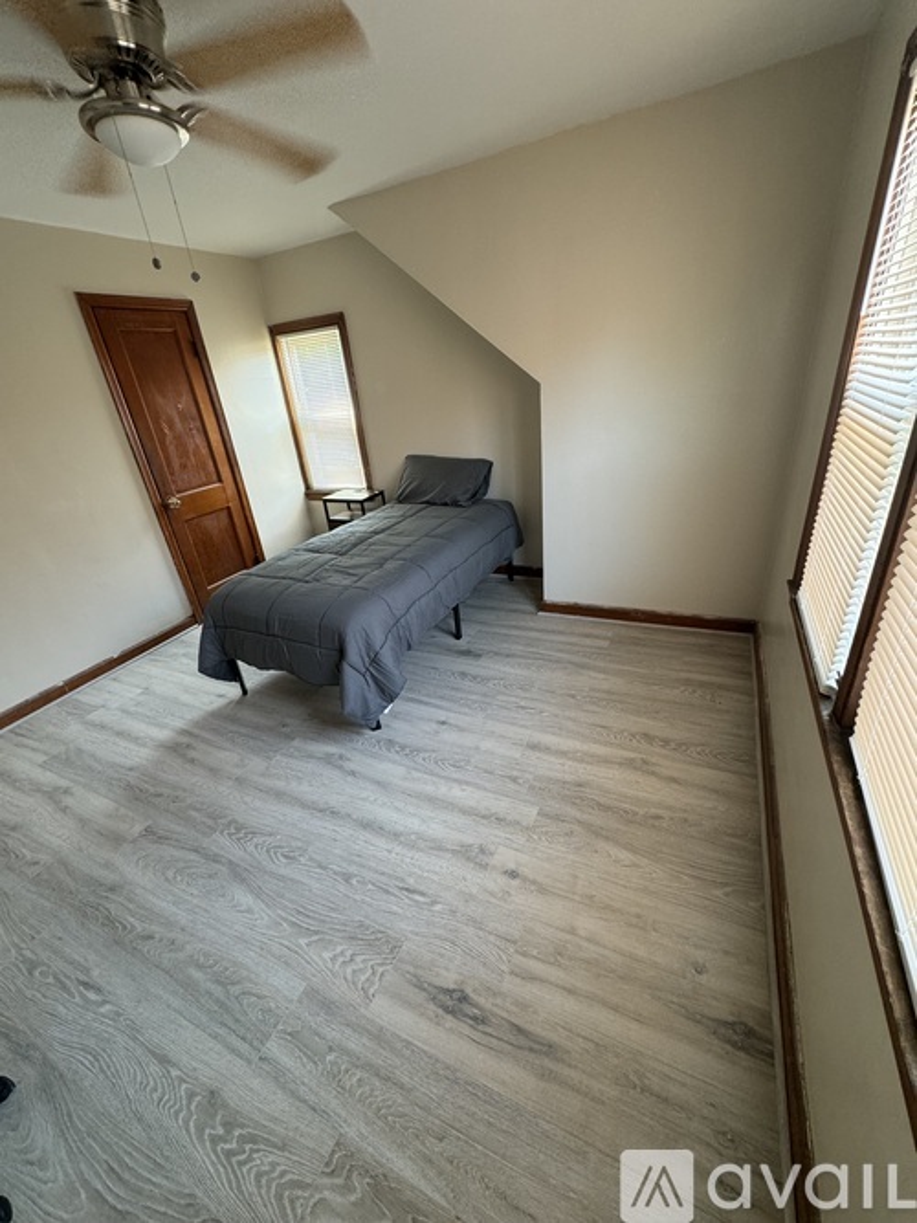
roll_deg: +6.6
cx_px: 458
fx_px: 495
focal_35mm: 14
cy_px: 612
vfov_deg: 102.1
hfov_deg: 85.7
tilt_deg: -25.6
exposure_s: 1/60
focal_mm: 2.22
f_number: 2.2
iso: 200
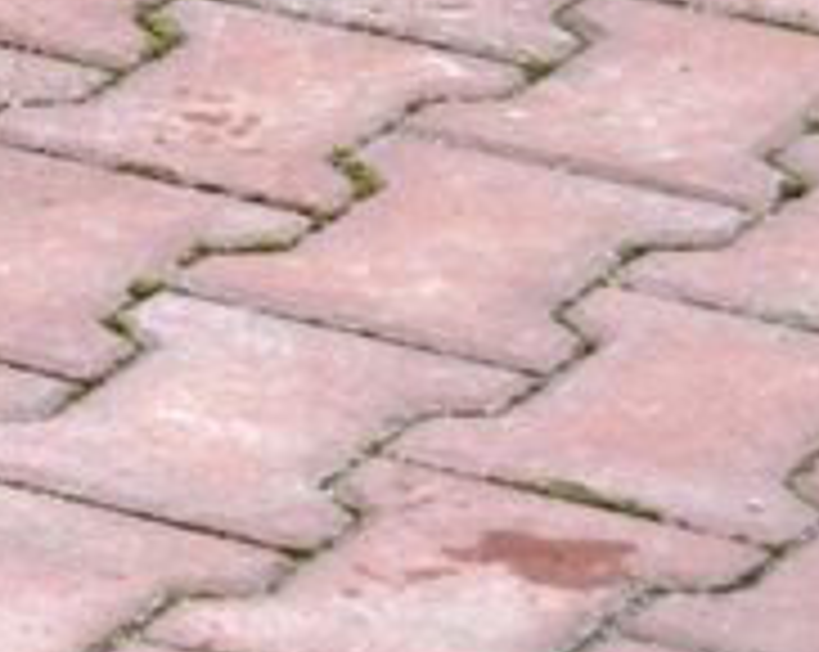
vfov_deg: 3.5
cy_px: -191
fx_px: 10567
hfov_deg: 4.3
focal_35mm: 437
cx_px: -1323
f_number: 5.6
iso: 160
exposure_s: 1/125
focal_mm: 55
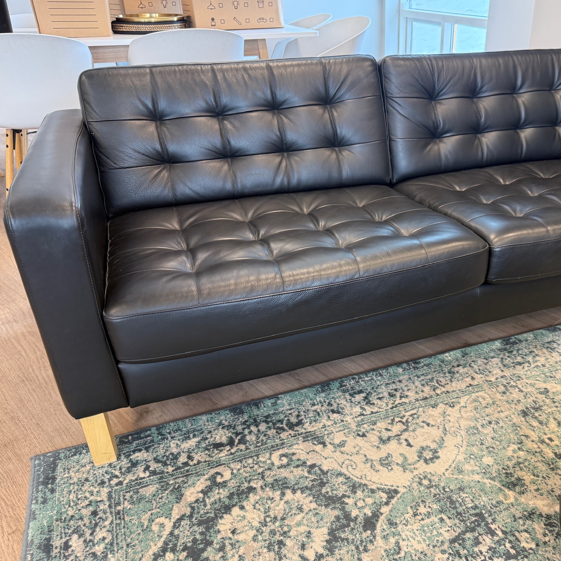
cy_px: 280
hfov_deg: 54.4
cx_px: 379
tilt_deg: -26.8
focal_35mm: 29
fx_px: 532
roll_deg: +0.5
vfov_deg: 55.6
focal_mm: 6.76
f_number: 1.78
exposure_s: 1/100
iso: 160
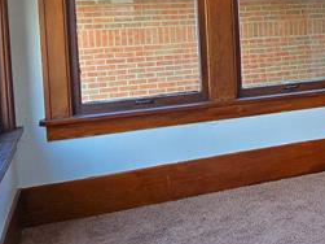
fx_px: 497
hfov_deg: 30.9
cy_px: 35
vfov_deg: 26.8
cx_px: 385
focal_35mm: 53
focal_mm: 2.2
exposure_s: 1/120
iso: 64
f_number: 2.2
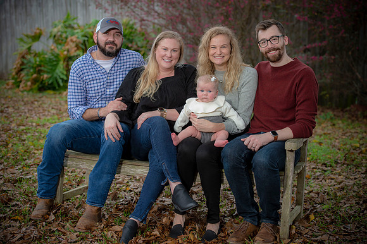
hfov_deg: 28.9
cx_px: 184
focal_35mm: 70
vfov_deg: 19.4
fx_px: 713
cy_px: 122
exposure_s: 1/200
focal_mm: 70
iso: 160
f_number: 3.5
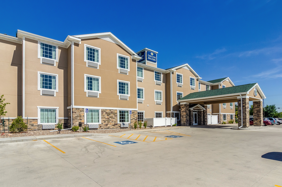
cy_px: 94
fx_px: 141
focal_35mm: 18
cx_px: 141
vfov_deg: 67.1
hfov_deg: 90.1
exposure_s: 1/1600
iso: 400
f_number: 8
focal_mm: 12
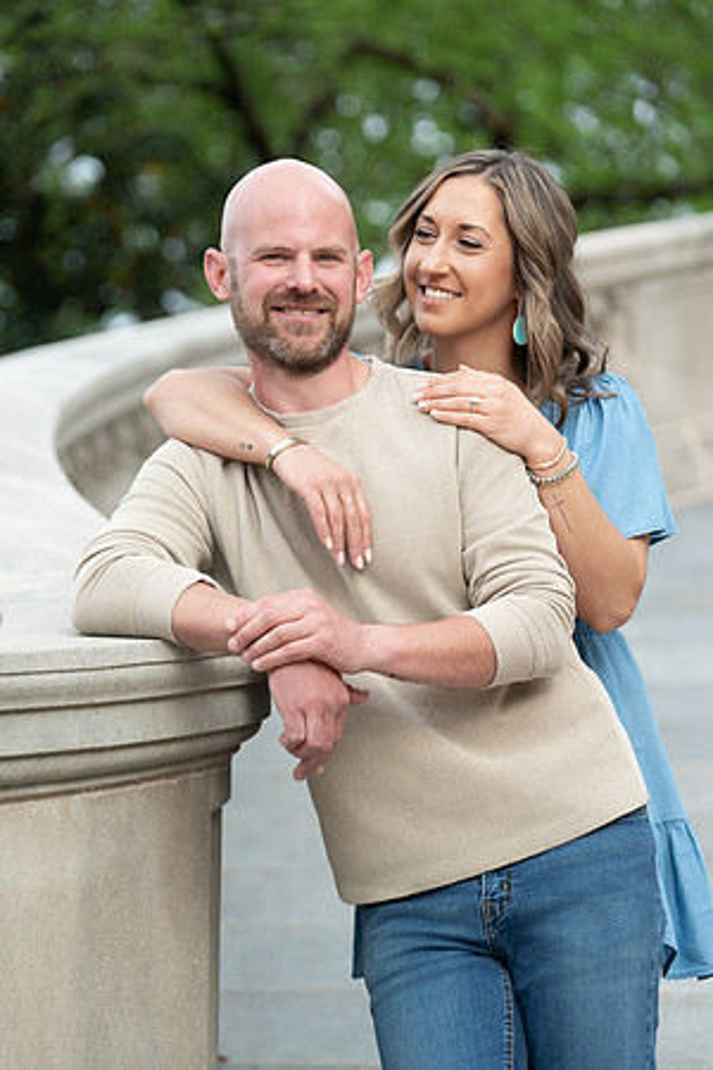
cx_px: 356
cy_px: 535
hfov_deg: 11.1
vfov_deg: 16.5
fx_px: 3684
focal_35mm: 124
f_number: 4
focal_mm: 124
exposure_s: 1/200
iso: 250
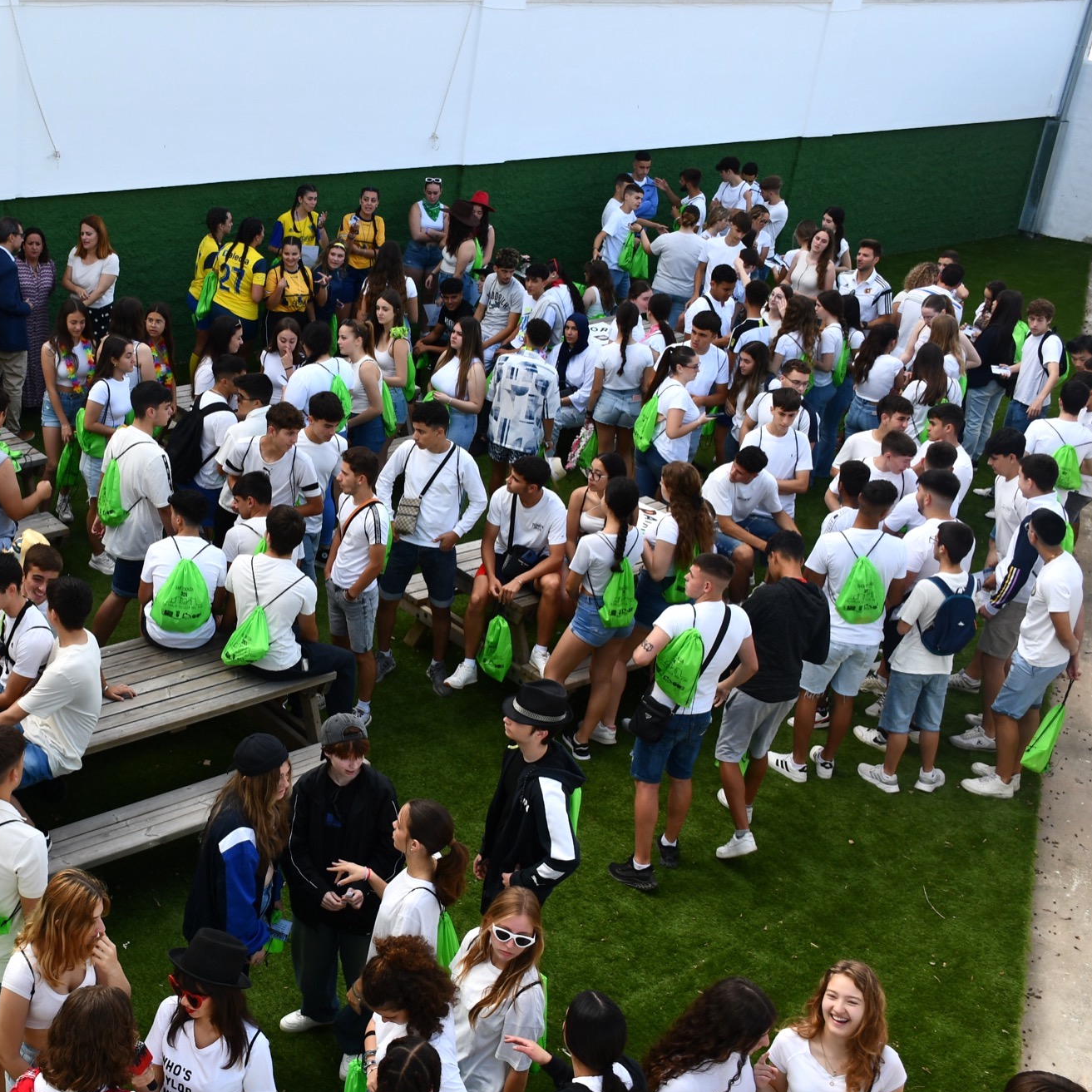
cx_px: 326
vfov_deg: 38.3
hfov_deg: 37.7
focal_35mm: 44
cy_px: 545
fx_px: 1570
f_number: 7.1
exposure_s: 1/250
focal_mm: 23
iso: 200
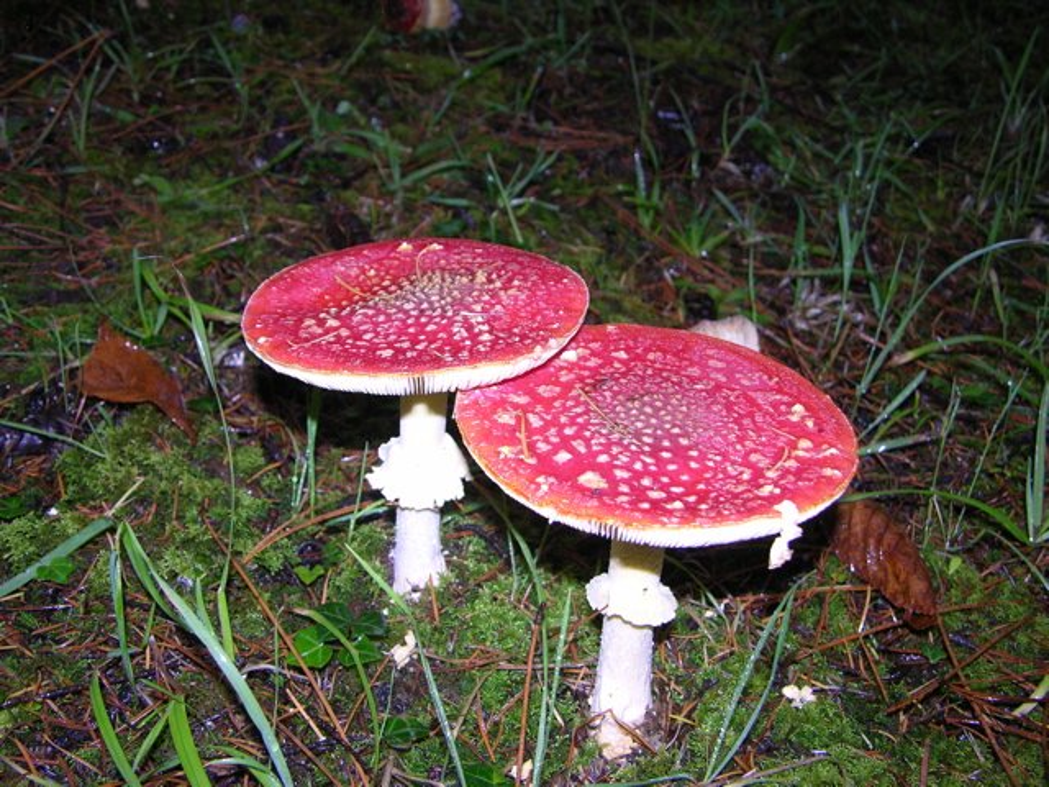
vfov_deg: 40.7
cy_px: 394
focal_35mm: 35
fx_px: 1061
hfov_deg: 52.6
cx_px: 524
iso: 50
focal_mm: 8.9
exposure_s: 1/60.1
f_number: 2.8
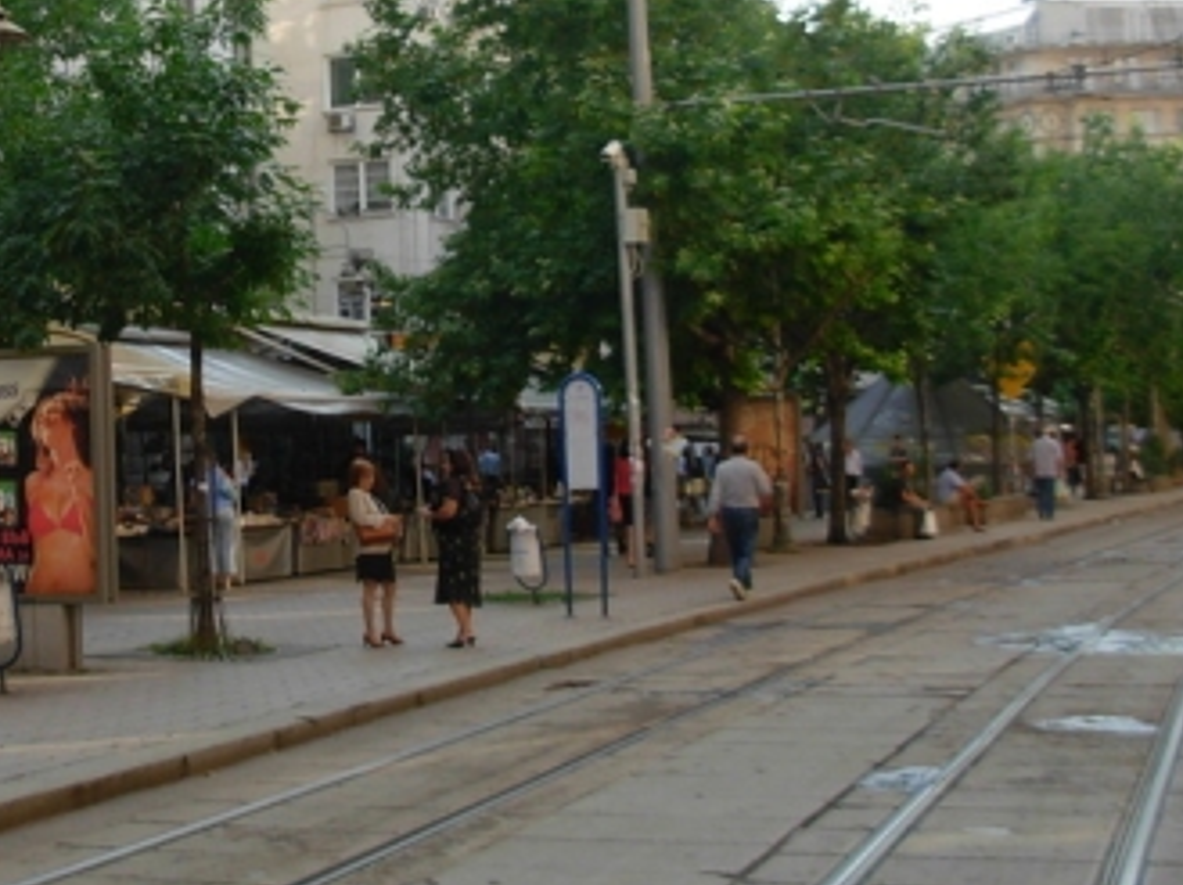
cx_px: 162
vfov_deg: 19.8
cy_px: 270
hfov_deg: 25.7
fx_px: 2526
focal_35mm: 74
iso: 79
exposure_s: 1/342
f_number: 2.9
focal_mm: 6.3
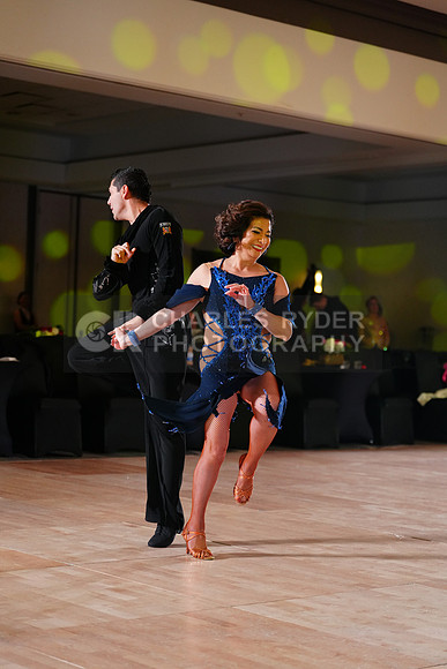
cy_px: 334
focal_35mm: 70
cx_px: 224
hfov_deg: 19.5
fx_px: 1303
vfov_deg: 28.8
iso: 2500
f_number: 2.8
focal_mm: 70
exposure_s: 1/400
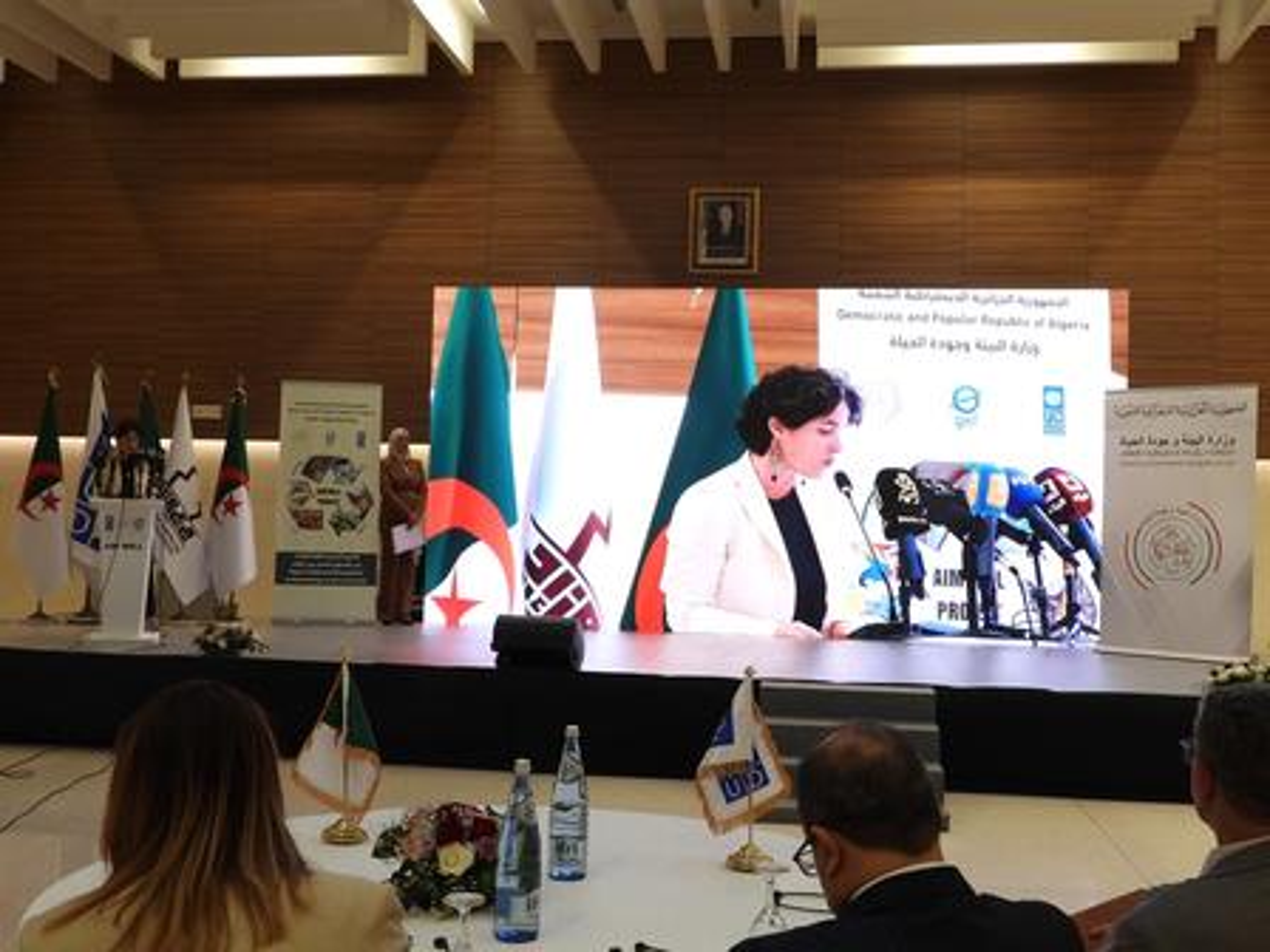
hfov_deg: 49.0
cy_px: 476
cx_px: 635
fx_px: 1394
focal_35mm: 38
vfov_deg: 37.7
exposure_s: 1/30
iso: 250
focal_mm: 6.8
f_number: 3.2
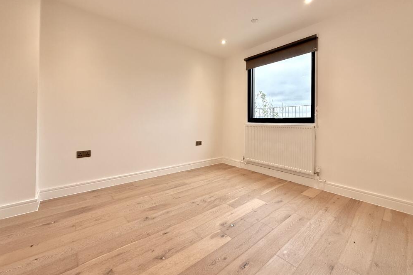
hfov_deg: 100.4
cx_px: 211
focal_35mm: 15
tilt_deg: +0.5
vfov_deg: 77.0
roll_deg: -0.9
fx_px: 172
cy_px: 120
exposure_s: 1/99
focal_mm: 2.22
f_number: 2.2
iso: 100
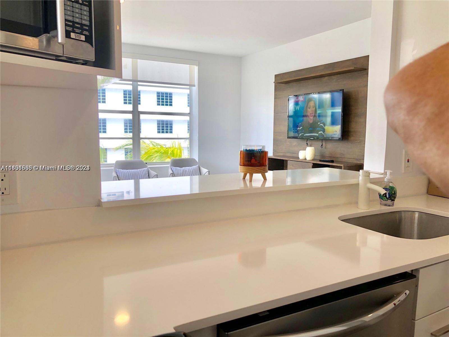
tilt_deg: -5.6
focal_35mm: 28
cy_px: 168
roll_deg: +0.5
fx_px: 363
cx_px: 224
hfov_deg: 63.4
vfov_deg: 49.7
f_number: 1.8
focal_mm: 4
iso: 20
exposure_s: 1/132
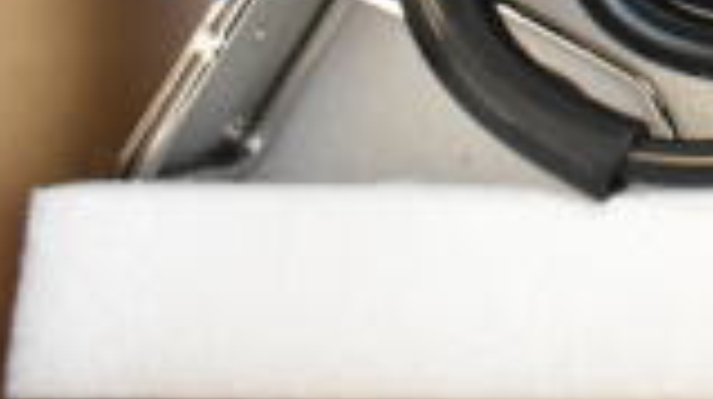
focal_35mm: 145
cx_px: 1314
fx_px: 2738
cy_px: -482
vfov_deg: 7.9
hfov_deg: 13.3
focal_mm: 24
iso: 1600
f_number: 4.5
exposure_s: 1/80
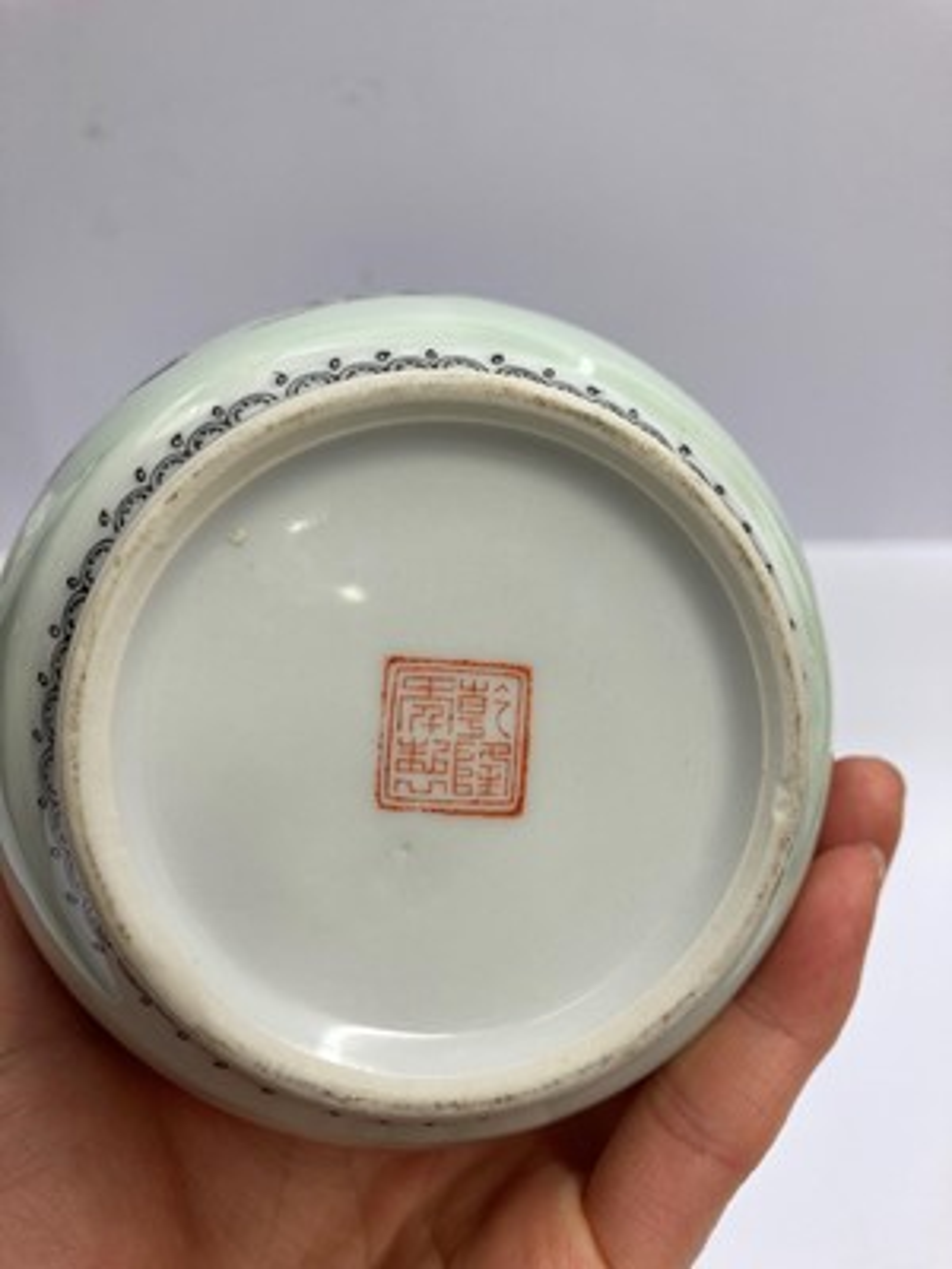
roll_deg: +5.6
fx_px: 1027
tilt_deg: -37.8
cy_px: 634
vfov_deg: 63.4
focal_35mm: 28
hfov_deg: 49.7
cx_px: 476
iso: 50
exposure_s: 1/100
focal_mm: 3.99
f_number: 1.8
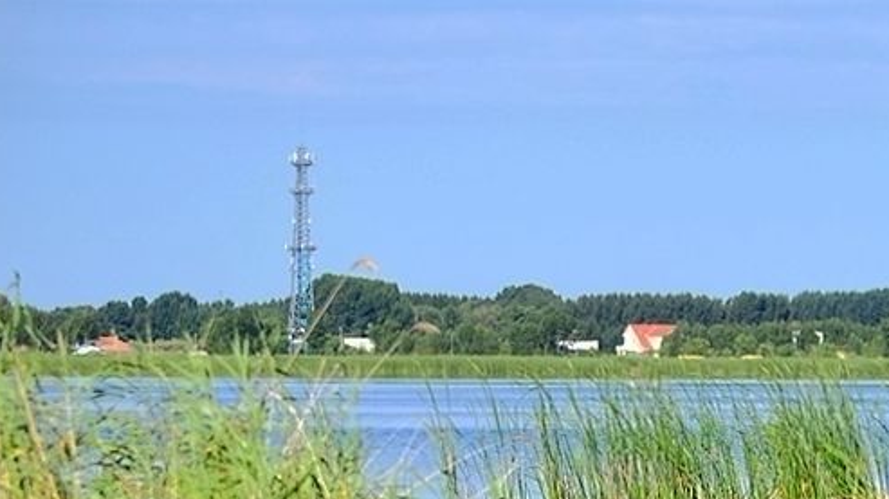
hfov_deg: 6.2
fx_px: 8248
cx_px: 822
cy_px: 497
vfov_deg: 3.5
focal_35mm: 350
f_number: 5.6
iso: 200
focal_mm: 110
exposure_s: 1/1250
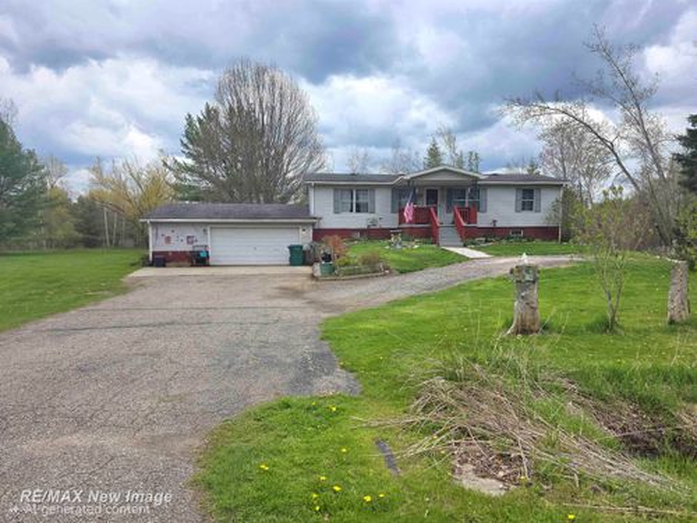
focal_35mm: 23
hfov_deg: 73.9
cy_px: 262
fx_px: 463
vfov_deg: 58.9
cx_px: 348
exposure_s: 1/385
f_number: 1.7
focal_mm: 6.3
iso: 12
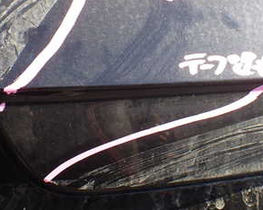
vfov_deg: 25.1
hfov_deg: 31.4
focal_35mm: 60
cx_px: 156
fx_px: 467
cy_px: 57
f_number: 3.2
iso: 100
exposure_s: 1/200
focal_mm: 5.4
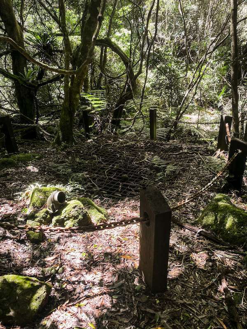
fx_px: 247
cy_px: 164
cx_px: 124
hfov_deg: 53.1
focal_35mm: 26
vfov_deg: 67.3
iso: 125
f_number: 1.8
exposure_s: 1/100
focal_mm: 4.25
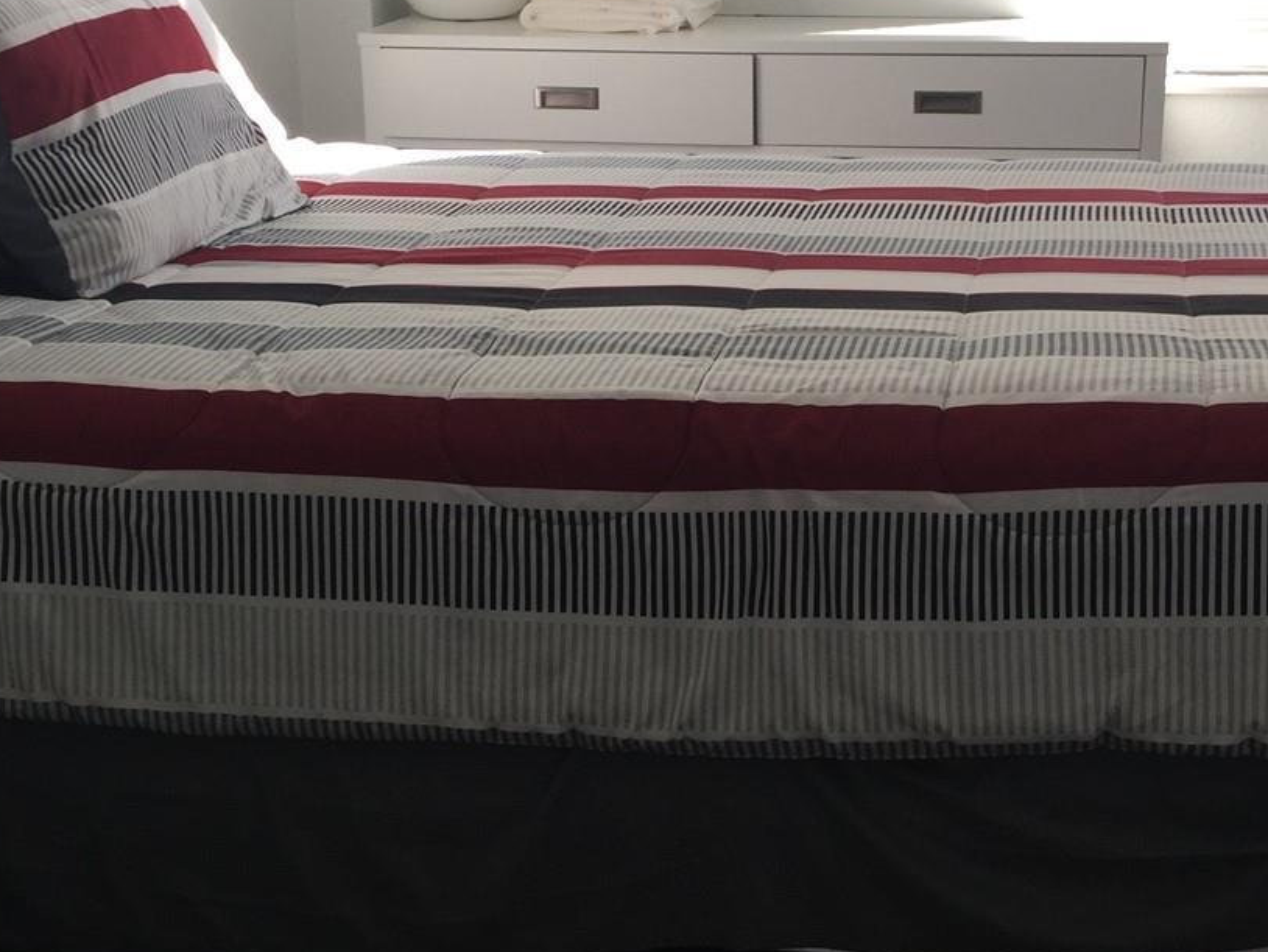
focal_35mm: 57
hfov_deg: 33.6
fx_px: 2089
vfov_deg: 25.7
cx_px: 799
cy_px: 438
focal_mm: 4.15
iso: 32
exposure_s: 1/60
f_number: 2.2
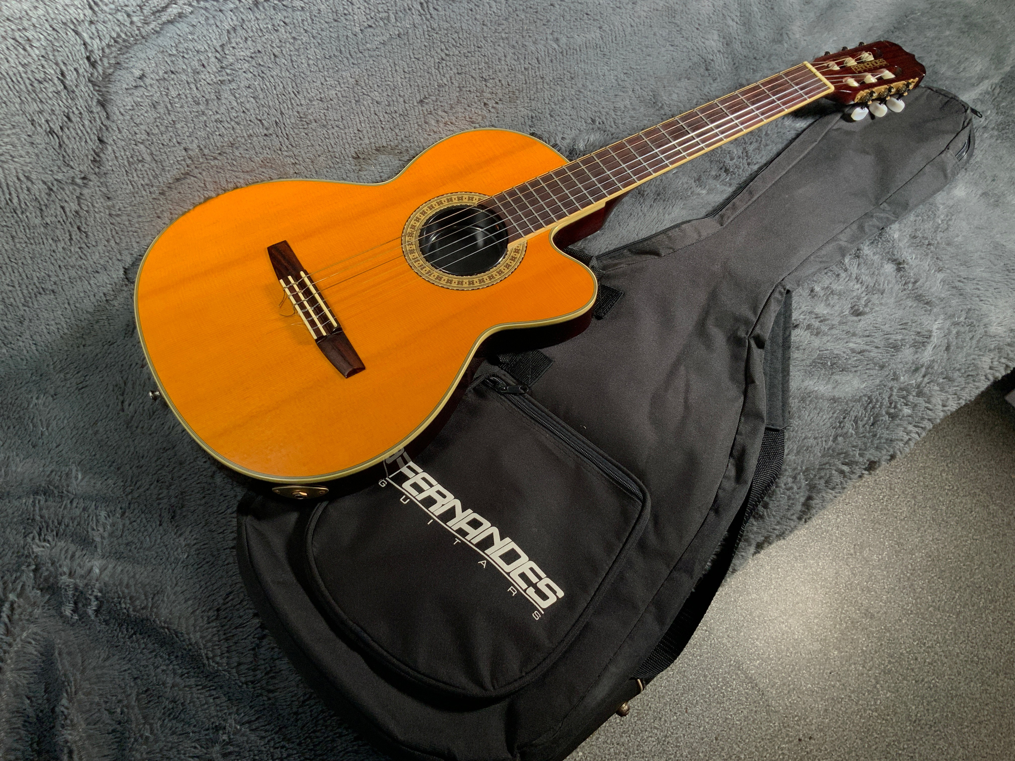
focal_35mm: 29
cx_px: 508
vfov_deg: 48.2
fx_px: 850
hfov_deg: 61.7
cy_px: 380
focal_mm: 3
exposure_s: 1/104
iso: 64
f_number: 1.8
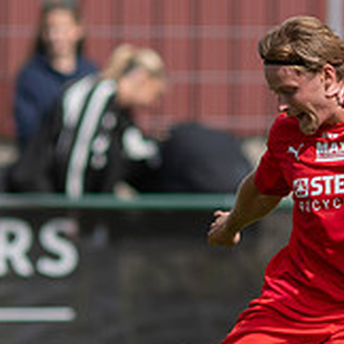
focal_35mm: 1434
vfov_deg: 1.2
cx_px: 316
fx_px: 16123
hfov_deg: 1.2
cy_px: 341
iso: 100
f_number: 3.2
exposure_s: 1/2000
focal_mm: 300
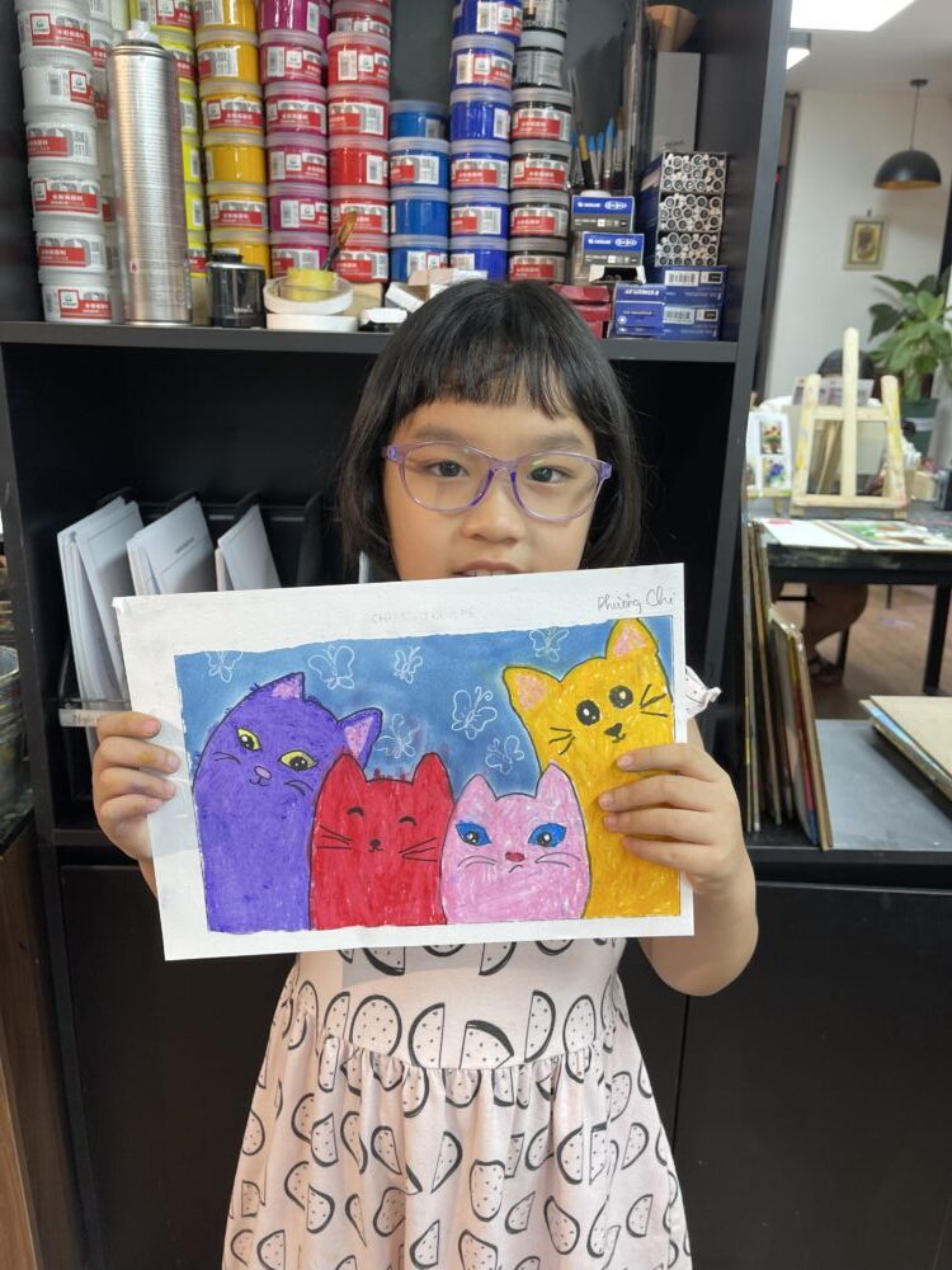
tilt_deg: -17.7
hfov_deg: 54.9
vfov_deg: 69.4
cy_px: 635
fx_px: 917
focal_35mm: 25
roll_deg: +0.2
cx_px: 476
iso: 80
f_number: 1.6
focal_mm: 5.1
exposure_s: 1/100
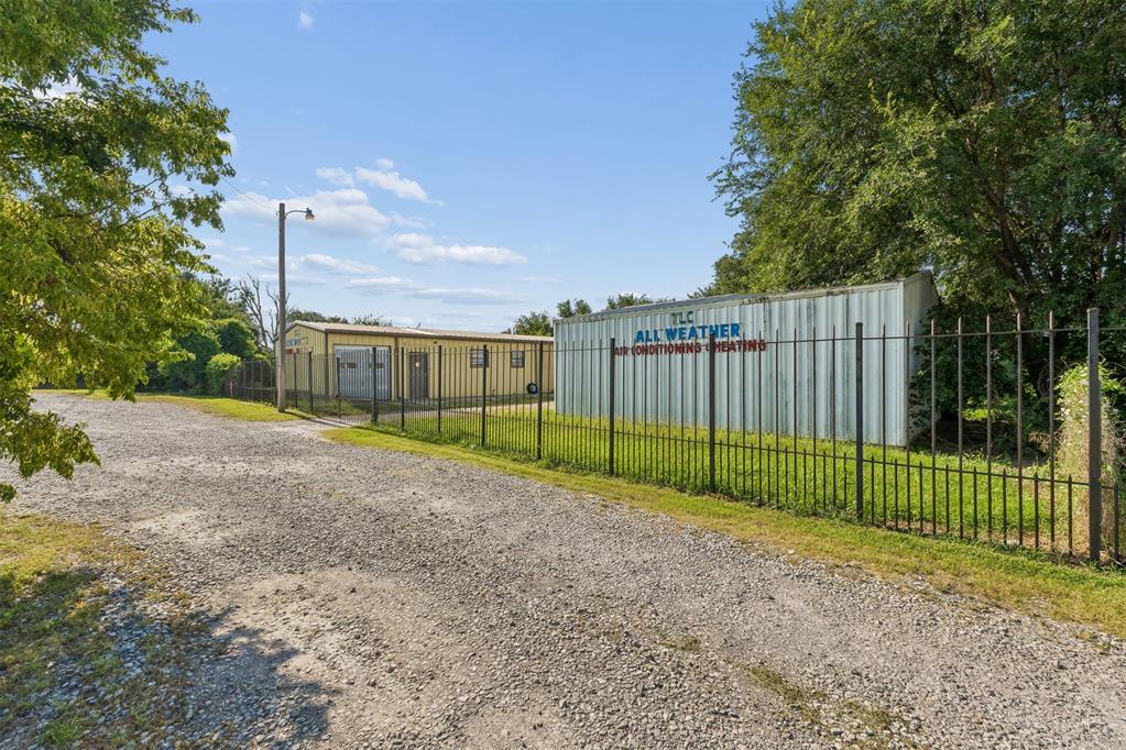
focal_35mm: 15
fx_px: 469
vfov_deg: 77.3
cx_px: 563
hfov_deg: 100.4
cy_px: 375
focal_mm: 10
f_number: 8
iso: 200
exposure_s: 1/800
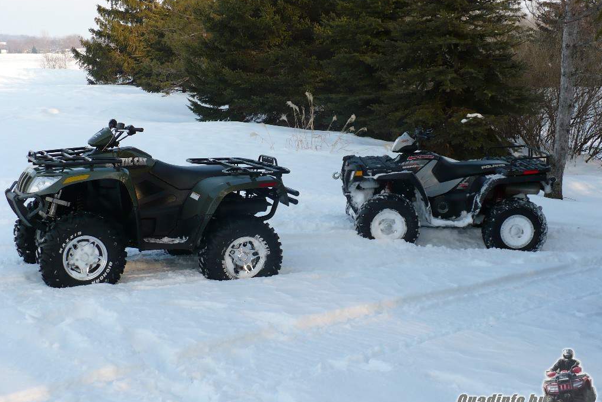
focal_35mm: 63
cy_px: 191
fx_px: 1053
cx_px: 302
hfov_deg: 31.9
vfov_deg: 21.6
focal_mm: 9.9
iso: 100
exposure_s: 1/500
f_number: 3.1
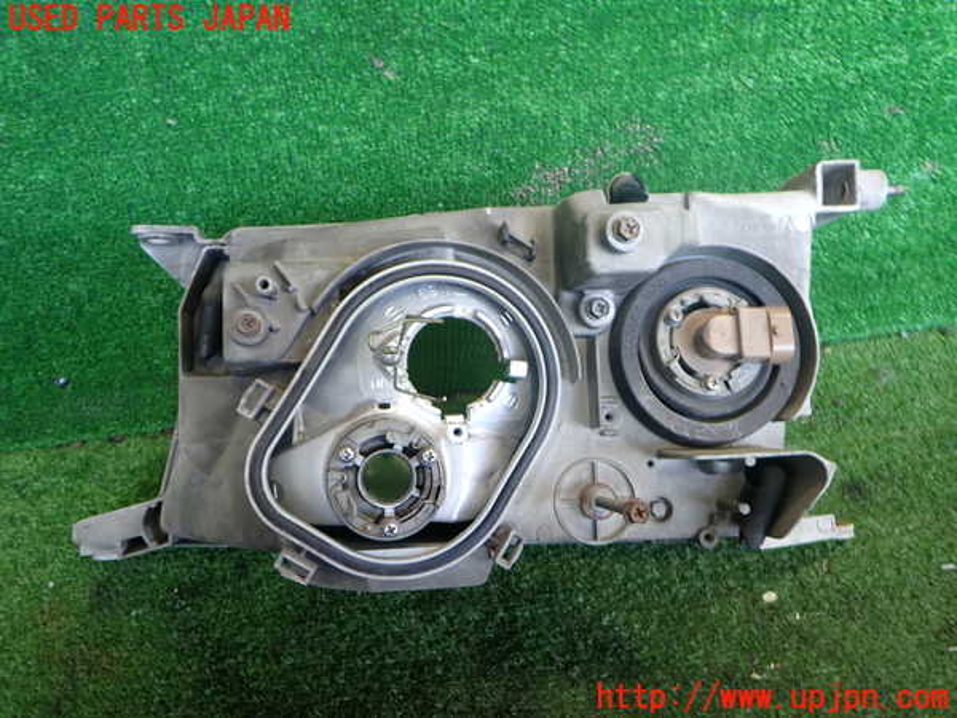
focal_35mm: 30
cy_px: 359
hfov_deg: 60.0
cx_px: 478
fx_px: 829
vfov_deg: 46.8
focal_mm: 5.4
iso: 200
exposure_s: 1/50
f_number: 2.3
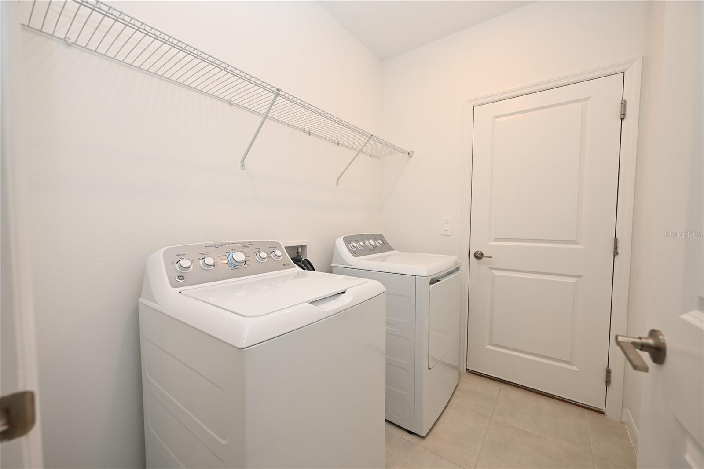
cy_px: 234
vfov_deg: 81.2
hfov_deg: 104.3
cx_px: 352
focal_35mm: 14
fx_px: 274
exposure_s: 1/60
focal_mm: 14
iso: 200
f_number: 4.5
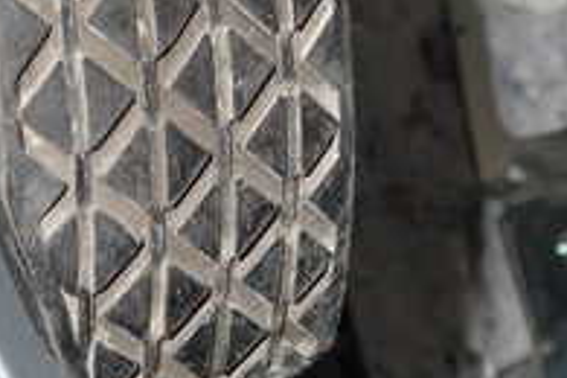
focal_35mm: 96
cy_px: 64
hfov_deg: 21.2
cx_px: 189
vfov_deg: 14.2
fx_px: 1512
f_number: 6.3
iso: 200
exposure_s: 1/30
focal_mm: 5.4
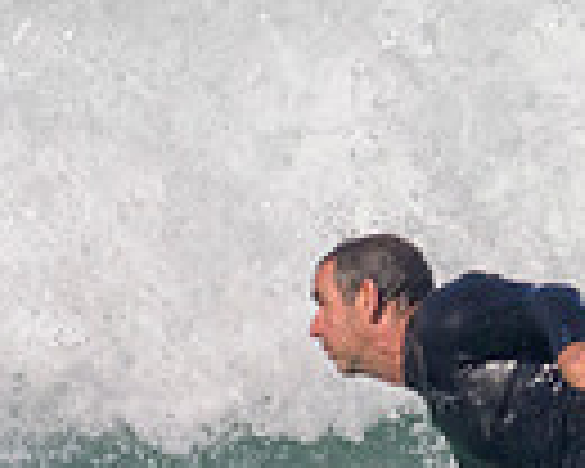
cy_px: 607
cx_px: 56
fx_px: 79383
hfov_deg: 0.4
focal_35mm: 4585
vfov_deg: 0.3
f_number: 11
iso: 720
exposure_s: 1/2000
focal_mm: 800
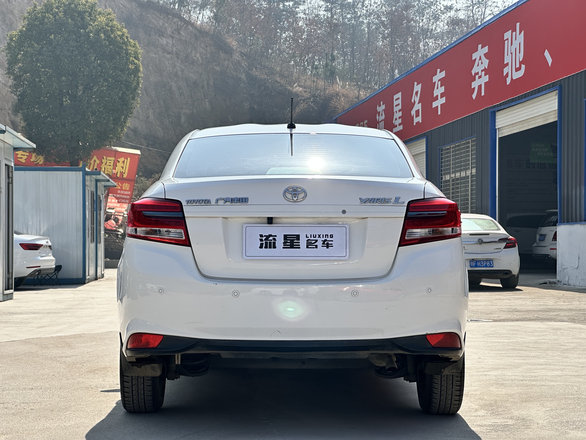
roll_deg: -0.4
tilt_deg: +0.1
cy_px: 220
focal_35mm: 77
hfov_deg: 25.3
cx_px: 293
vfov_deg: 19.1
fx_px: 1304
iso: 32
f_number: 2.8
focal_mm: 9
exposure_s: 1/919
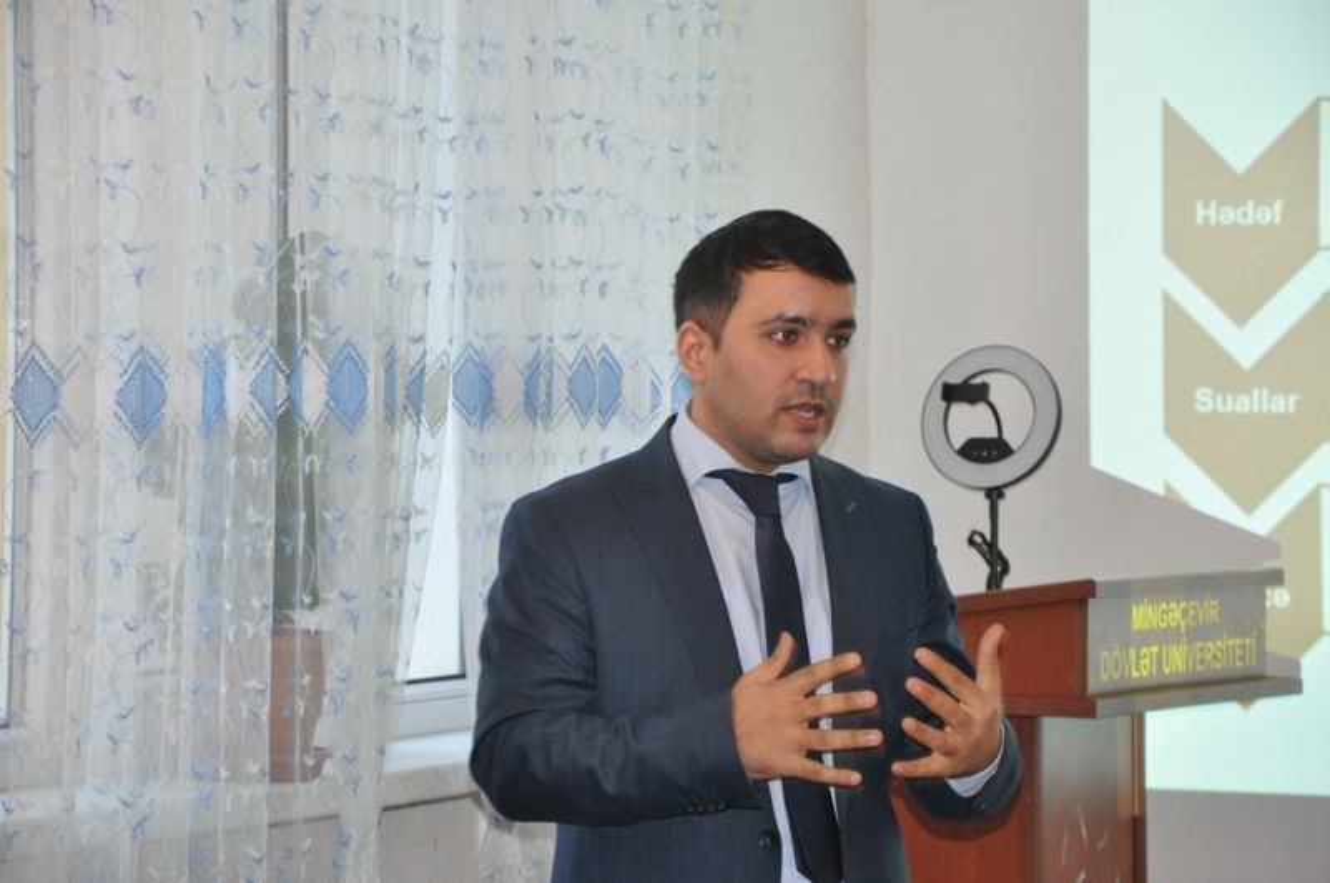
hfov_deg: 14.9
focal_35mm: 138
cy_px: 442
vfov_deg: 9.9
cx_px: 665
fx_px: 5091
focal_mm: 92
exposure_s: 1/60
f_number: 5.6
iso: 800
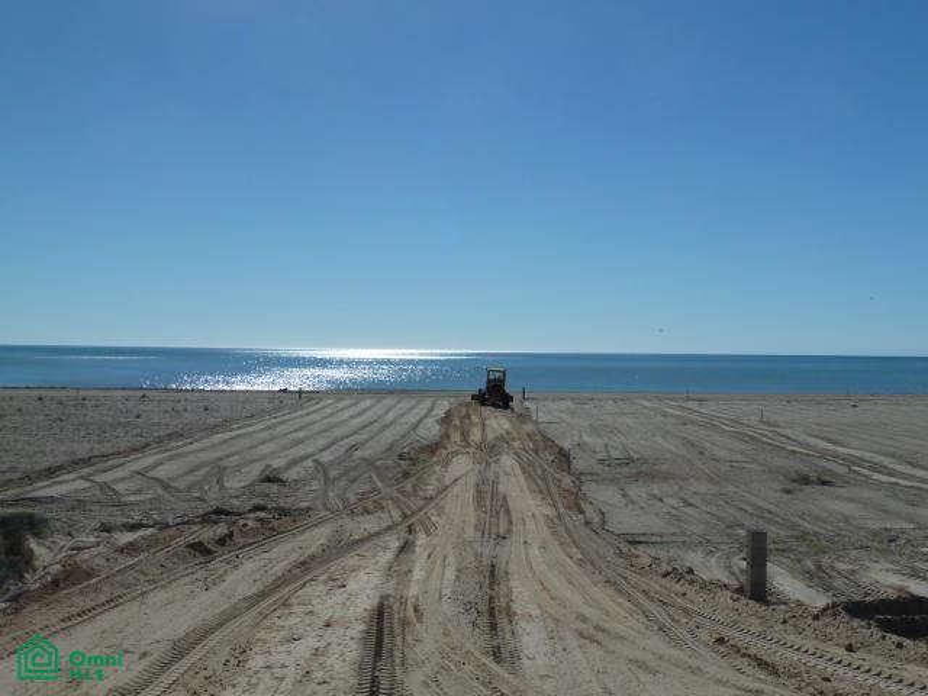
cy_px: 348
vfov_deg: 36.0
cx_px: 464
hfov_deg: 46.8
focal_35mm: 40
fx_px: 1072
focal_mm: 6.5
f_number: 6.3
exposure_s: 1/800
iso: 80
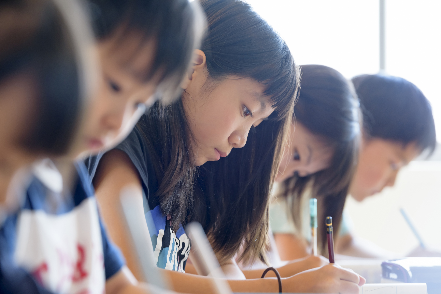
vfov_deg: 8.1
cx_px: 220
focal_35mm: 170
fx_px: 2083
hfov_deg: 12.1
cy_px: 147
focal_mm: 170
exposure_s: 1/100
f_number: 5
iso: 400
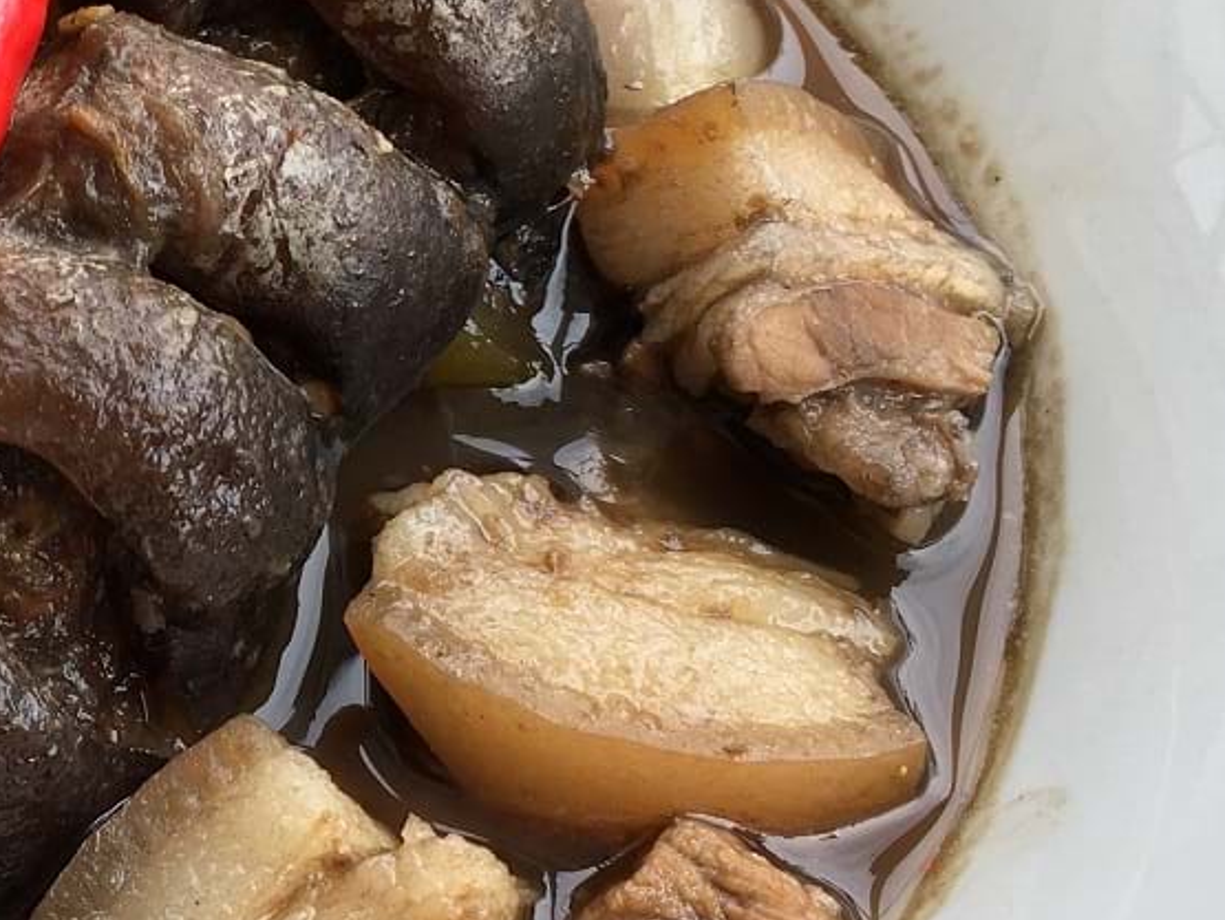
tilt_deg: -54.7
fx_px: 2833
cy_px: 621
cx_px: -51
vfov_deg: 18.4
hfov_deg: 23.2
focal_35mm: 80
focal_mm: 4.15
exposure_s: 1/170
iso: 25
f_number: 2.2
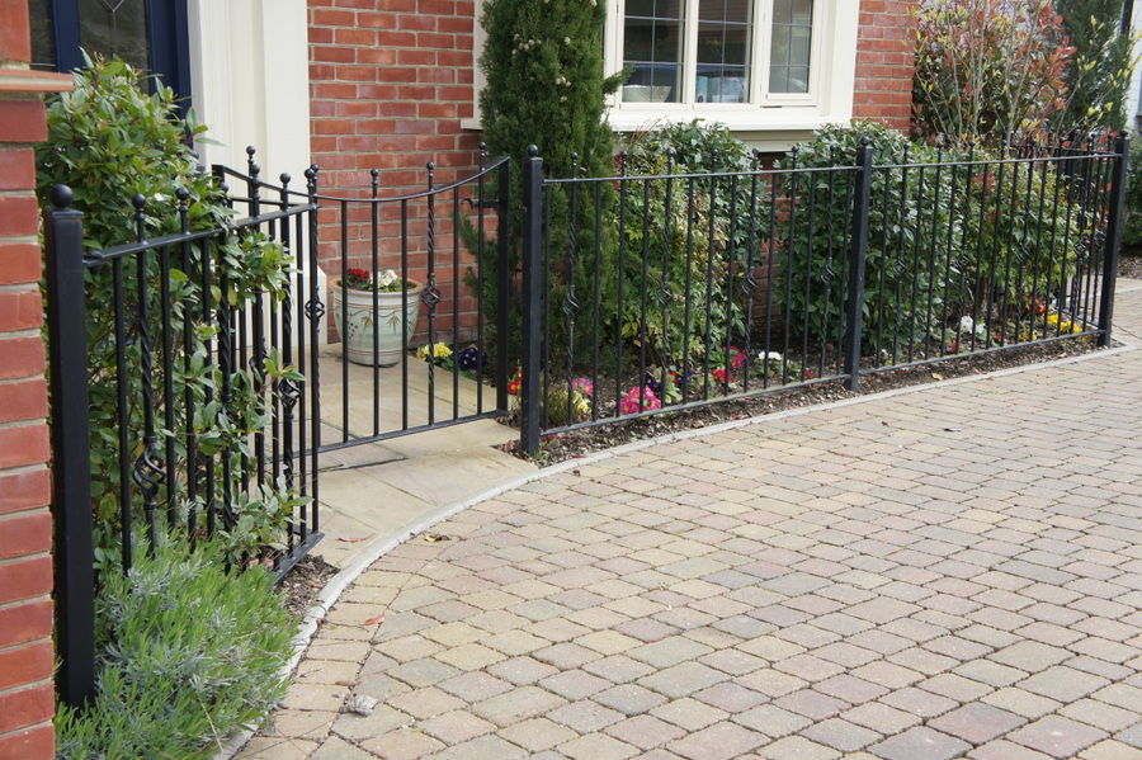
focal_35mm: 50
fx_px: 1569
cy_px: 380
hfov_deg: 40.0
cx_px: 571
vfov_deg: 27.2
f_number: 5.6
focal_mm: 33
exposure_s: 1/125
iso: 200
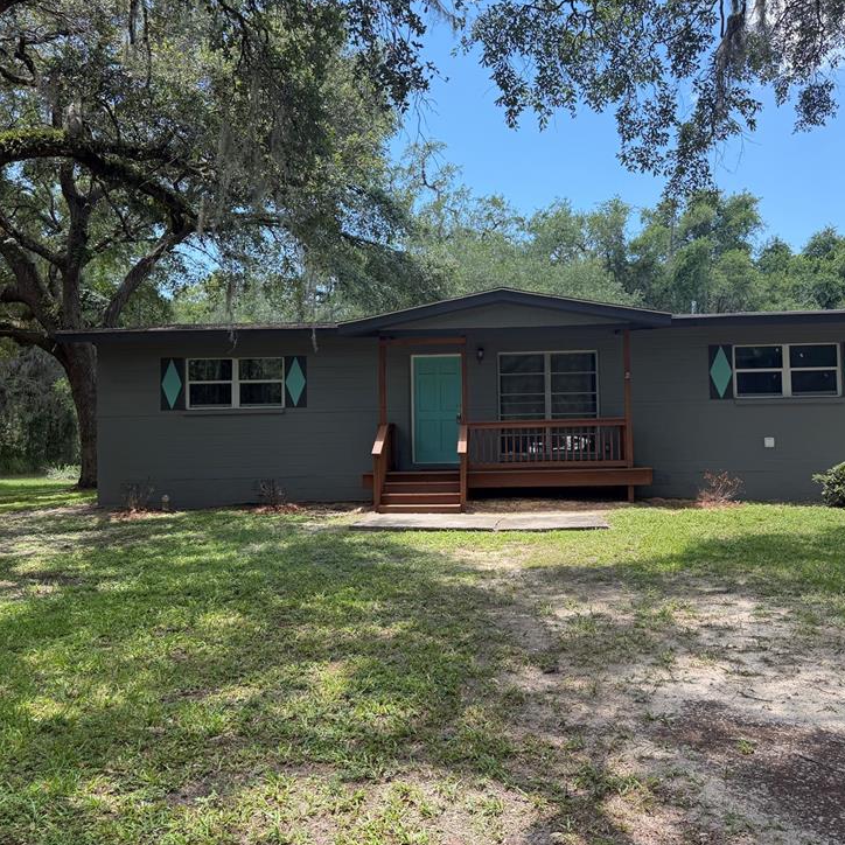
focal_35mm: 30
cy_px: 404
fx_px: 829
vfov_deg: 54.0
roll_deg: +0.9
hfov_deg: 53.9
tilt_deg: +2.4
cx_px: 466
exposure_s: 1/1032
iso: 100
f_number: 1.78
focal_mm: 6.76
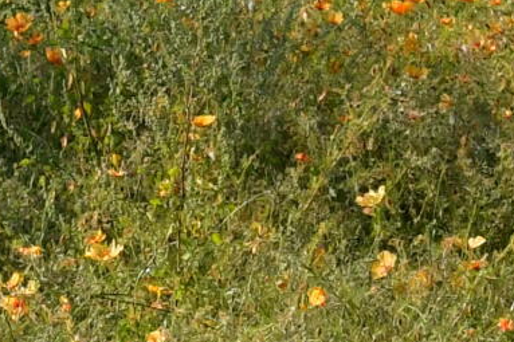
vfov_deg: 1.7
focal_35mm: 823
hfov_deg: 2.5
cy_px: -56
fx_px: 11745
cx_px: 130
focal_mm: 70
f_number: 13
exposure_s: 1/1000
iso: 800
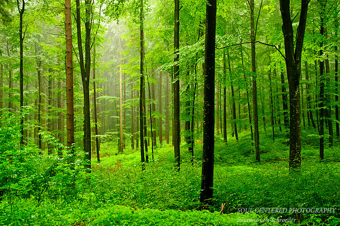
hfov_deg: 46.5
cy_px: 113
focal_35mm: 42
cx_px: 170
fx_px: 396
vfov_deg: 31.8
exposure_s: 1/8
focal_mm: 28
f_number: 11
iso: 800
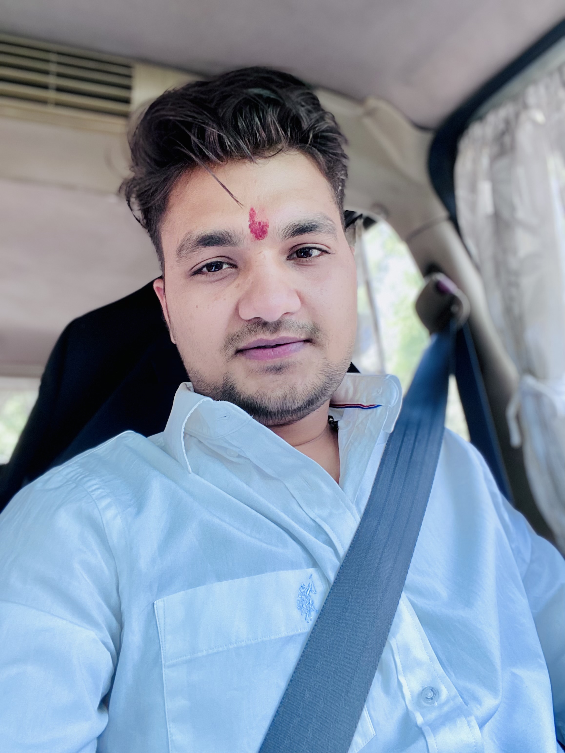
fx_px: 653
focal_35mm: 30
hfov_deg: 46.8
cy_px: 376
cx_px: 282
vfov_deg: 60.0
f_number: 2.2
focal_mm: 2.71
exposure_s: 1/60
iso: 100
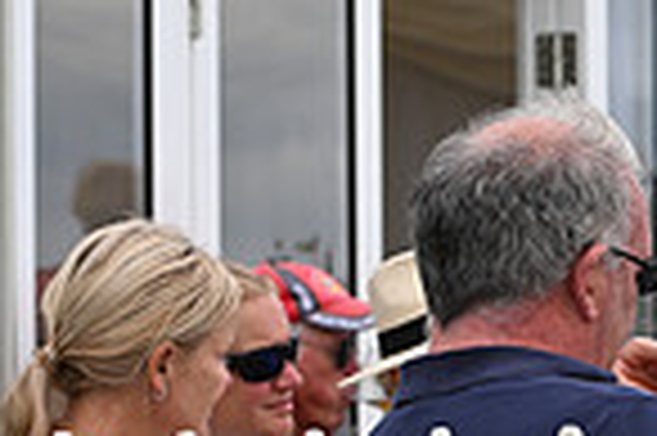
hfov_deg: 5.9
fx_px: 6234
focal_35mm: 342
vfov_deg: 4.0
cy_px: 605
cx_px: 1071
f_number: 5.6
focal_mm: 86
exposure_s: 1/800
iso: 250
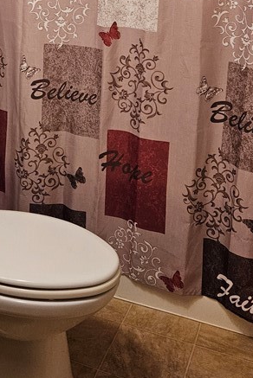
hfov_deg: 23.8
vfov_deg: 33.5
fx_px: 589
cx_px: 41
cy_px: 29
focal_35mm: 56
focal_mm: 5.4
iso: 500
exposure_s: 1/120
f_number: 1.8
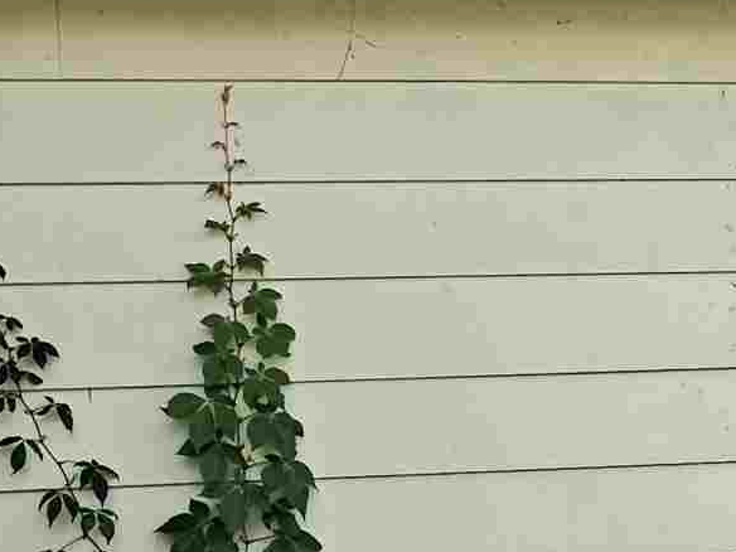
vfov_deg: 12.2
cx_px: 980
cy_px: 484
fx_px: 2573
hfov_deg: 15.4
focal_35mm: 121
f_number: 1.4
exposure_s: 1/323
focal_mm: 6.5
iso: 10
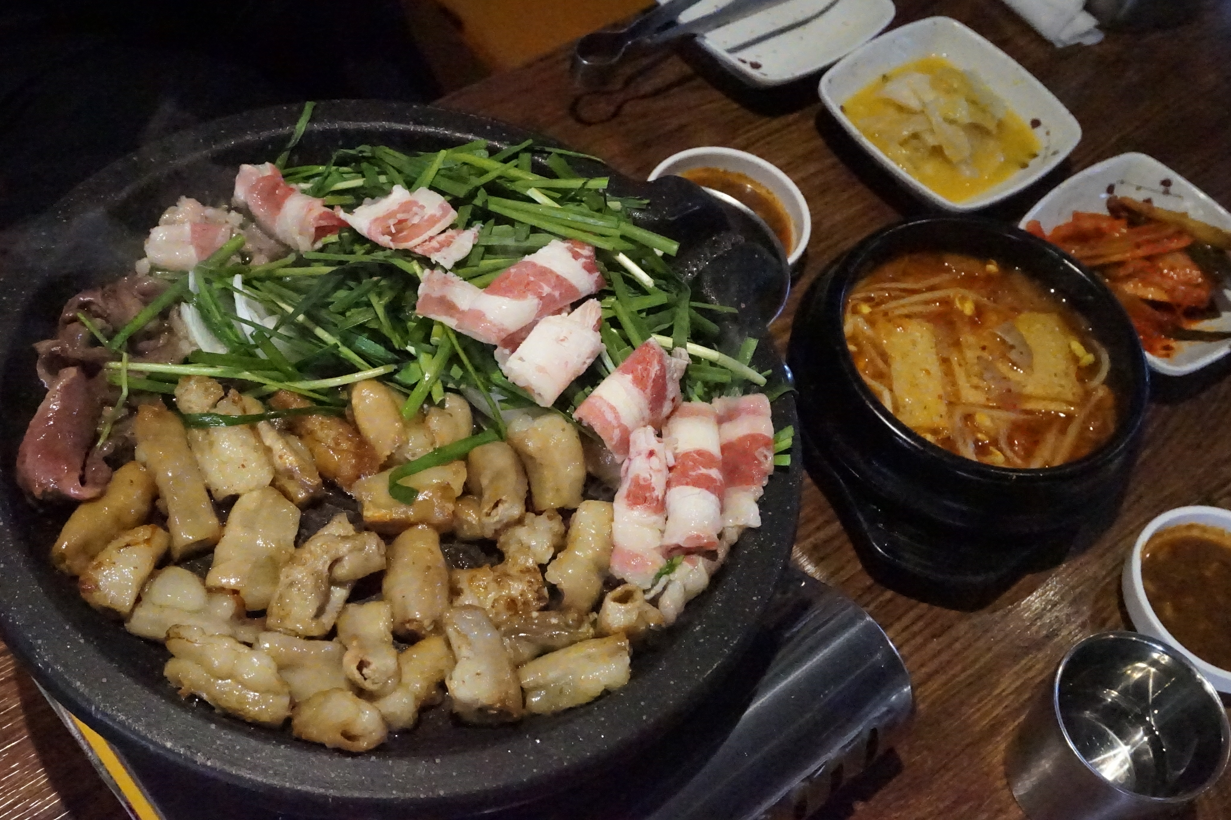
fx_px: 1419
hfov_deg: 46.9
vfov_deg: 32.2
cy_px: 400
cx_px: 608
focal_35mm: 42
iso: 25600
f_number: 9
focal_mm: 27
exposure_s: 1/320
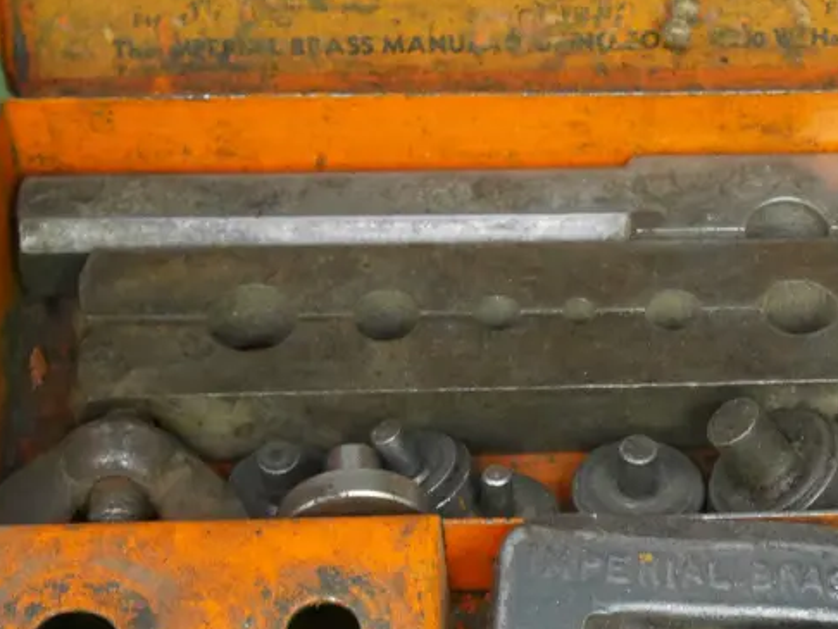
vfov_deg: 12.5
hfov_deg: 16.5
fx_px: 2858
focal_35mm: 118
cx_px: 748
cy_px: 539
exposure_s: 1/13
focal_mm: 28
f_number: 5.4
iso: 3200
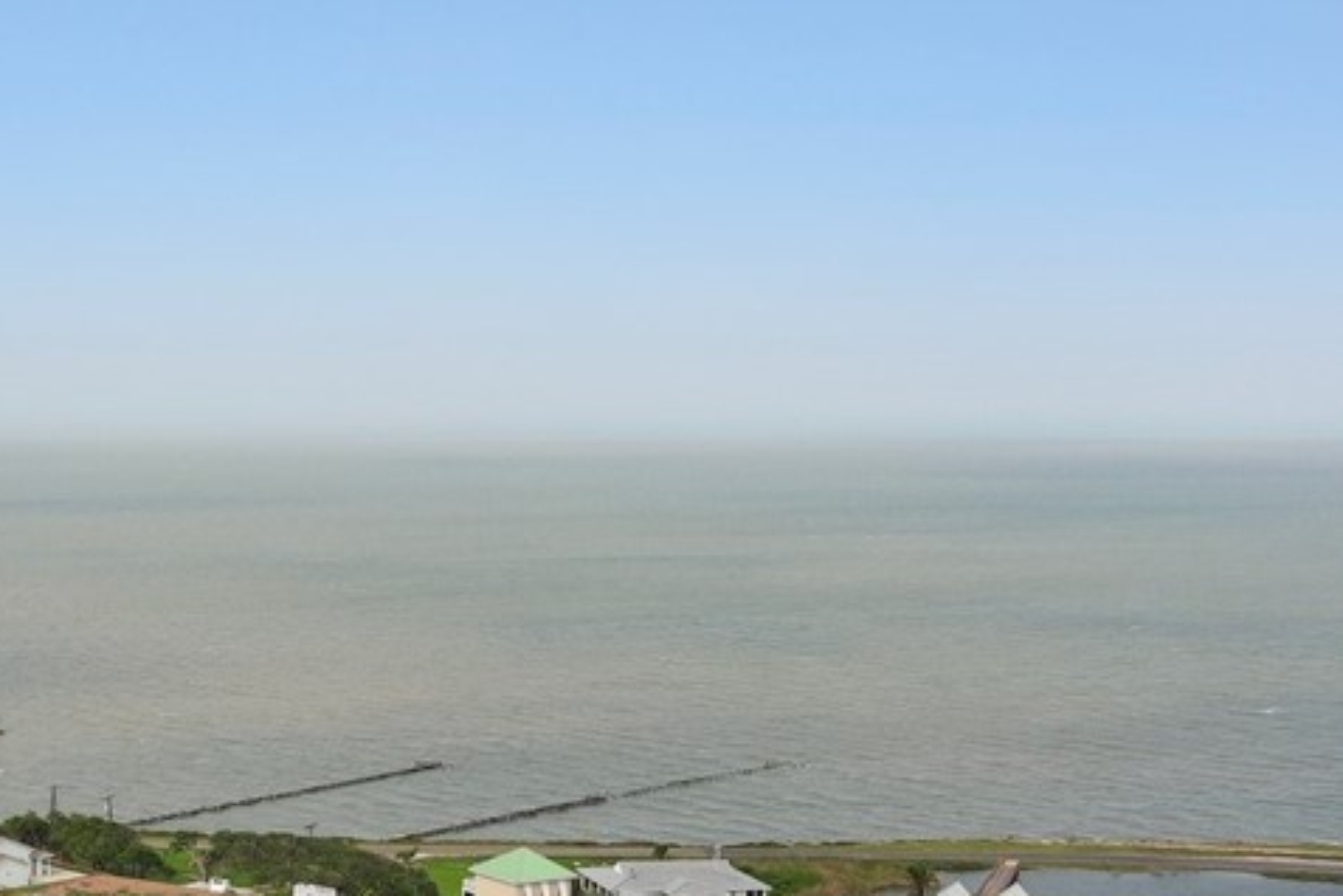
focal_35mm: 66
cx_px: 25
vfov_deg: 20.3
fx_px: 2462
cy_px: 742
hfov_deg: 28.7
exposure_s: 1/50
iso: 100
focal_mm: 10.57
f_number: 2.8
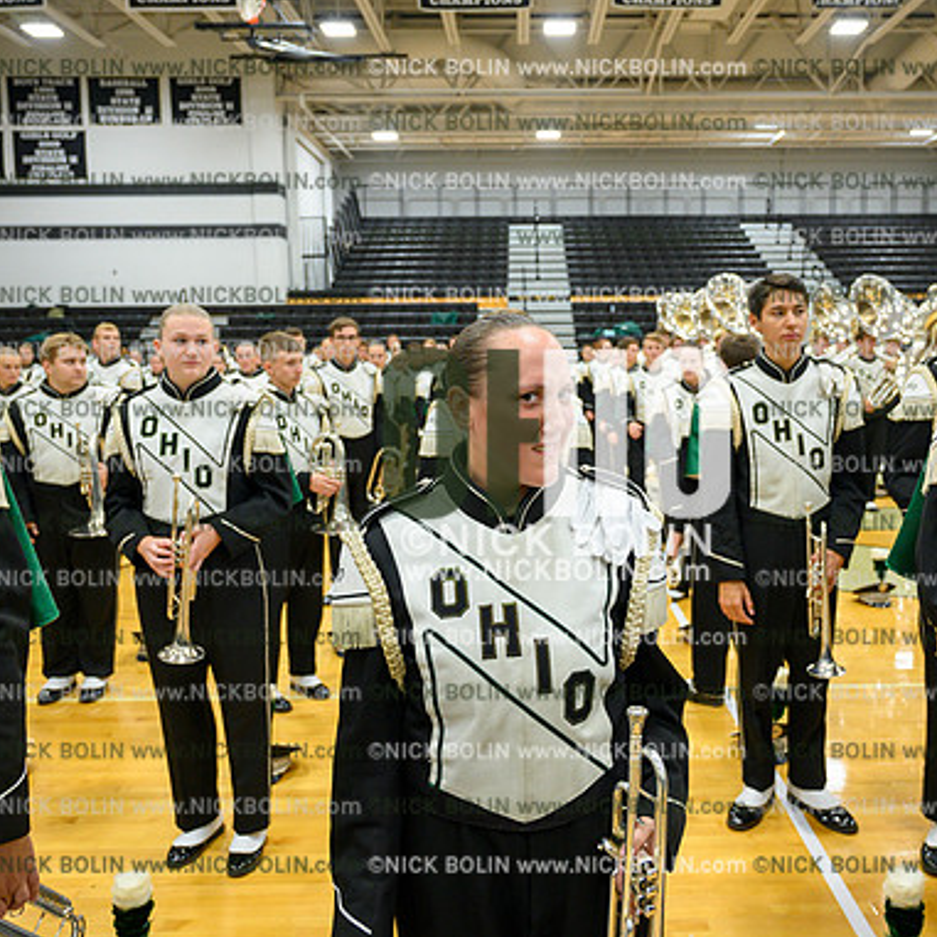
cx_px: 556
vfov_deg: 52.5
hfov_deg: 52.2
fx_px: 949
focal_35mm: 31
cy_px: 465
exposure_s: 1/125
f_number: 4
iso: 1250
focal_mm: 24
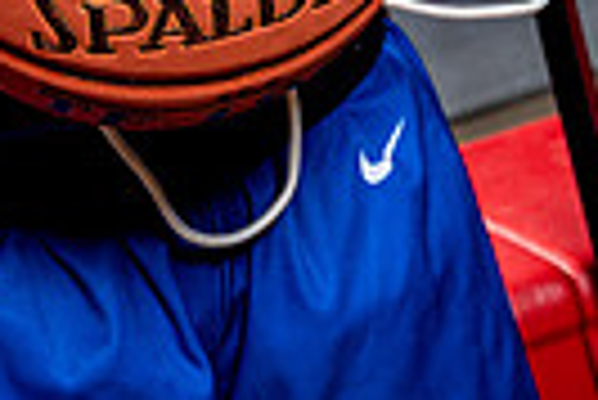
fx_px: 2644
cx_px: -36
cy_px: -584
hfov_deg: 12.7
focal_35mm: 159
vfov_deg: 8.0
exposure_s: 1/250
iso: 320
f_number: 6.3
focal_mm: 47
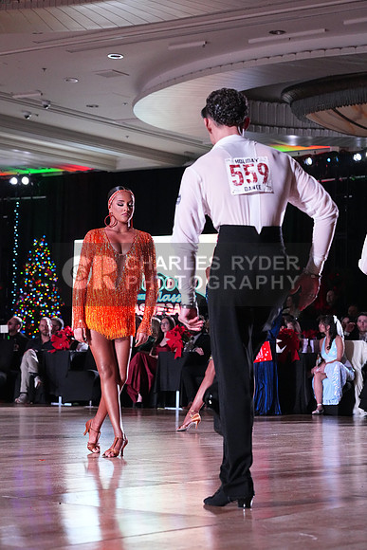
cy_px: 275
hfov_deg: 15.9
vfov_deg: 23.6
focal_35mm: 86
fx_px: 1314
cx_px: 184
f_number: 5.6
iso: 10000
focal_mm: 86
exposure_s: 1/400
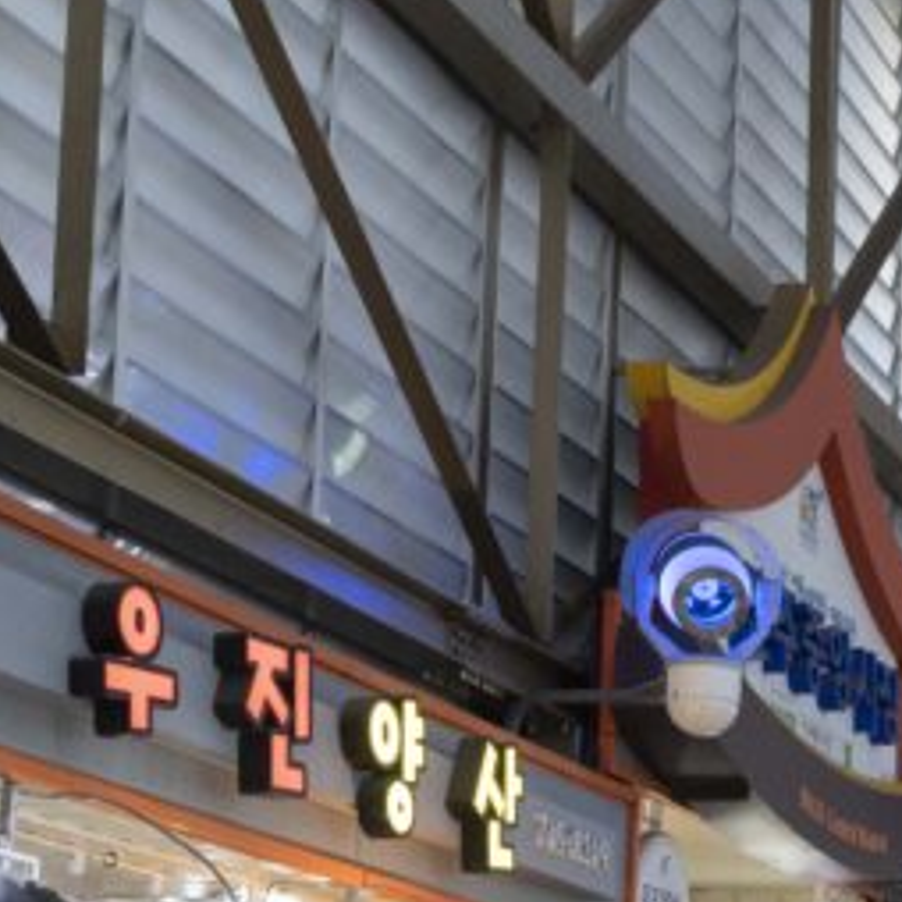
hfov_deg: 13.7
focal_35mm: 113
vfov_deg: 15.0
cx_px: 1637
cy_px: 993
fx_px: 3331
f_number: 4.5
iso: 1600
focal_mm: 33
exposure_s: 1/160
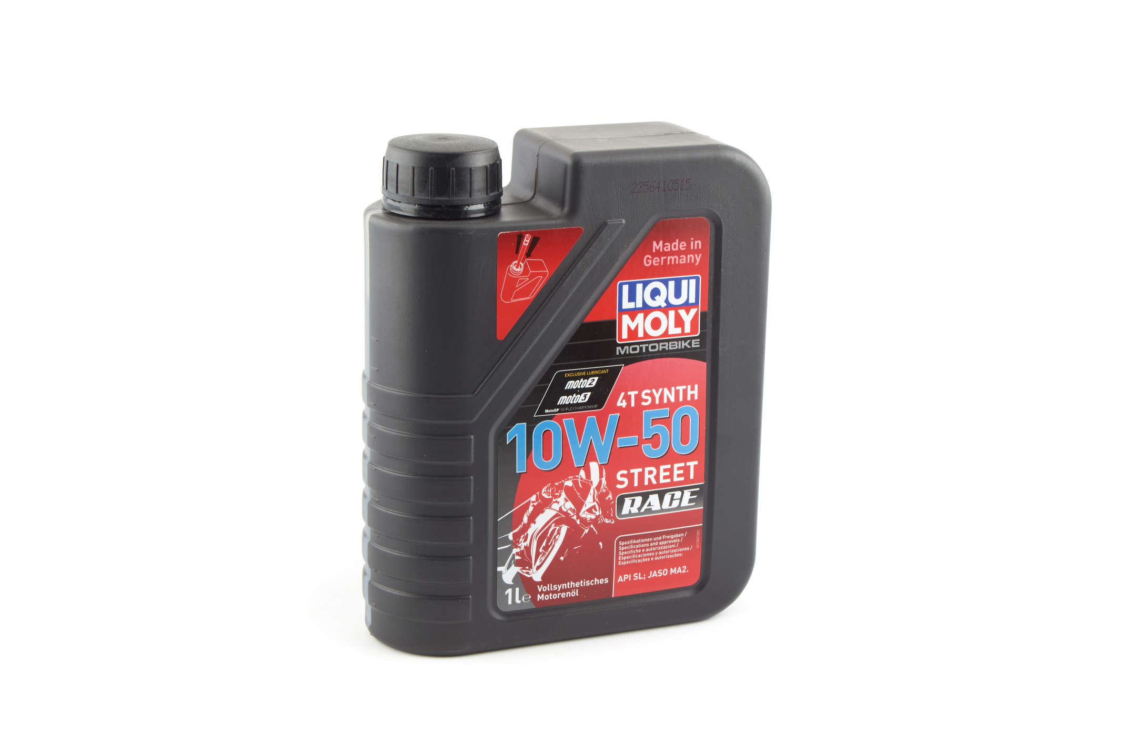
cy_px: 376
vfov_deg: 18.9
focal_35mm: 72
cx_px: 564
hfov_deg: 28.1
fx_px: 2256
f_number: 18
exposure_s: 1/125
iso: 100
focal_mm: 48
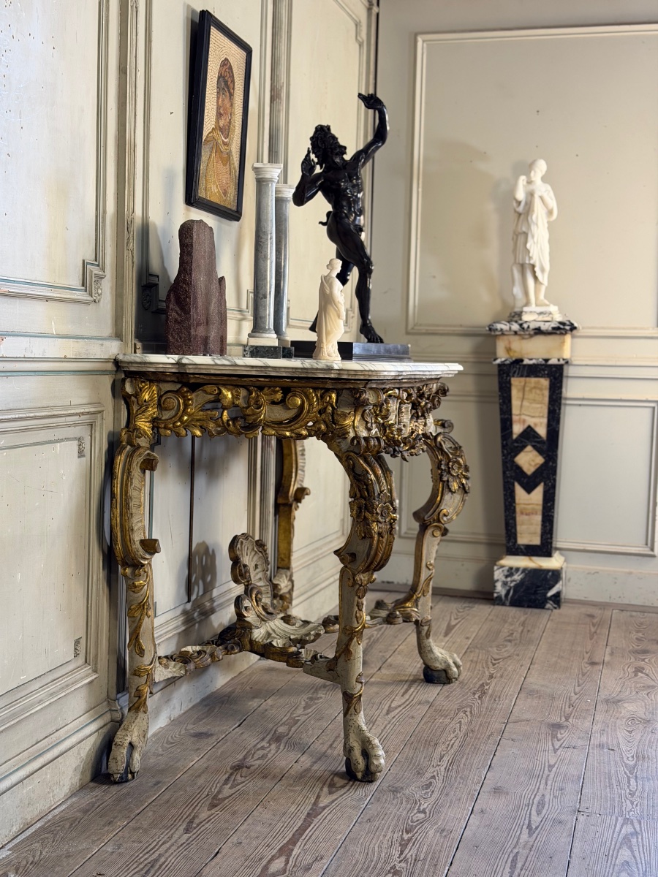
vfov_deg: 39.7
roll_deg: -2.0
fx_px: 1217
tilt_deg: -4.4
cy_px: 438
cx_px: 329
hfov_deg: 30.3
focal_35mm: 48
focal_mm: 6.76
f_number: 1.78
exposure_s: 1/50
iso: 160
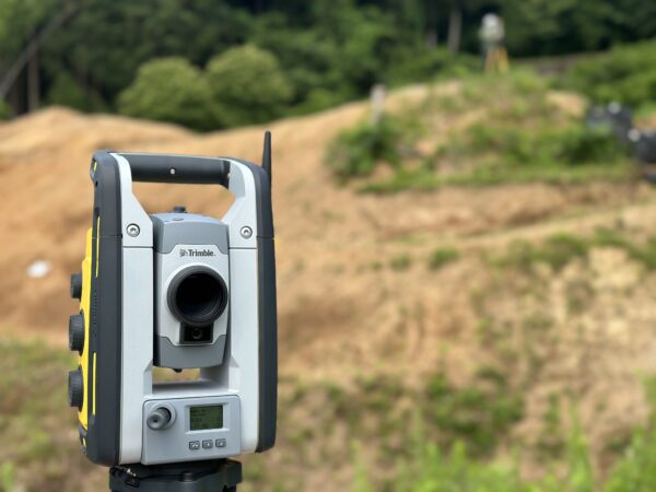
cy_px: 246
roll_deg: -0.2
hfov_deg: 39.7
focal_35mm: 48
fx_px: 910
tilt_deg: +1.8
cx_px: 328
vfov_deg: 30.3
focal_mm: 6.86
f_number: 1.78
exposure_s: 1/2160
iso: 80
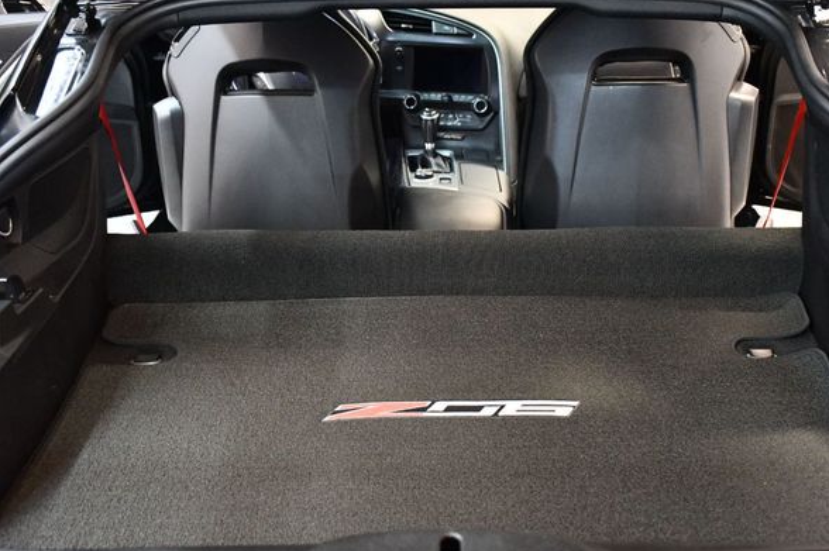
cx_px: 450
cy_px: 293
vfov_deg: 27.5
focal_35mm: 49
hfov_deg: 40.3
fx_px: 1127
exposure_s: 1/60
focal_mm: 30
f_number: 4
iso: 9000
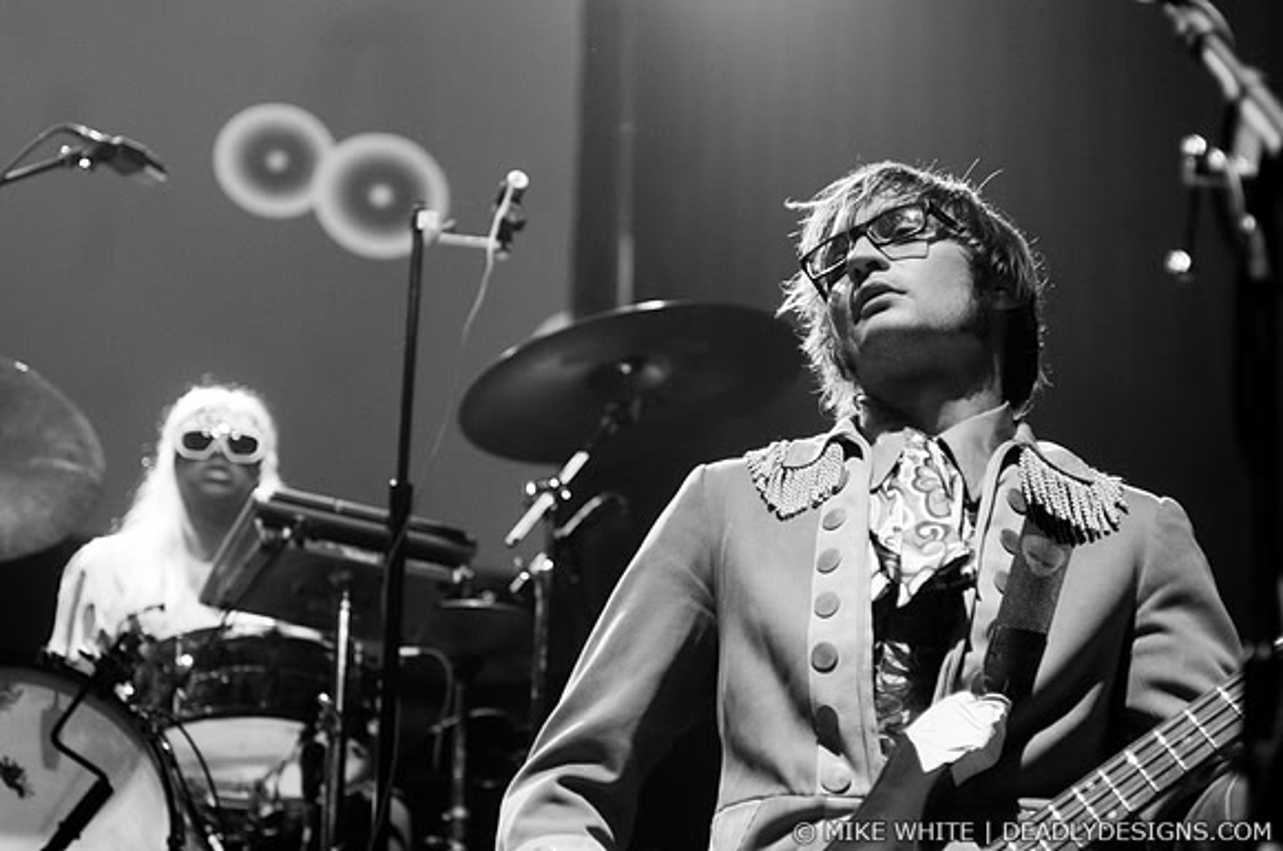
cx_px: 642
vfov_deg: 14.7
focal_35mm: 93
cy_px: 426
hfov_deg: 21.9
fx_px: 3310
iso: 640
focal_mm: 62
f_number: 2.8
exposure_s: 1/125
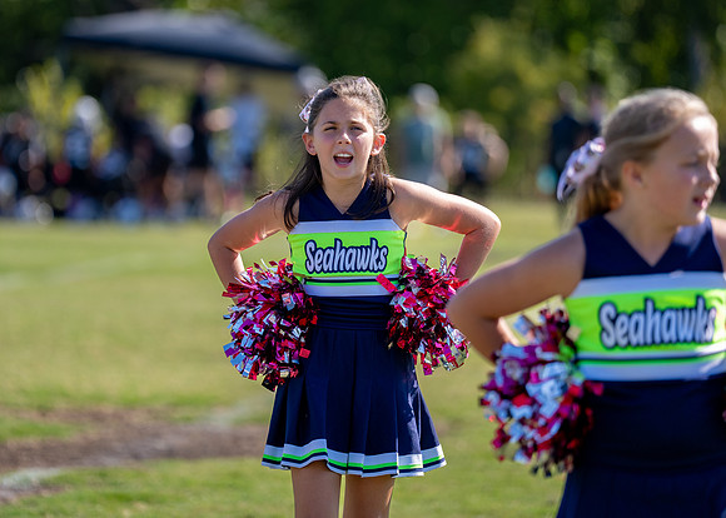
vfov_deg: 5.9
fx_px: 5007
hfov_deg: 8.3
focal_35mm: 243
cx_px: 308
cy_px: 203
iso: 200
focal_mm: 185
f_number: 2.8
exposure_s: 1/2000
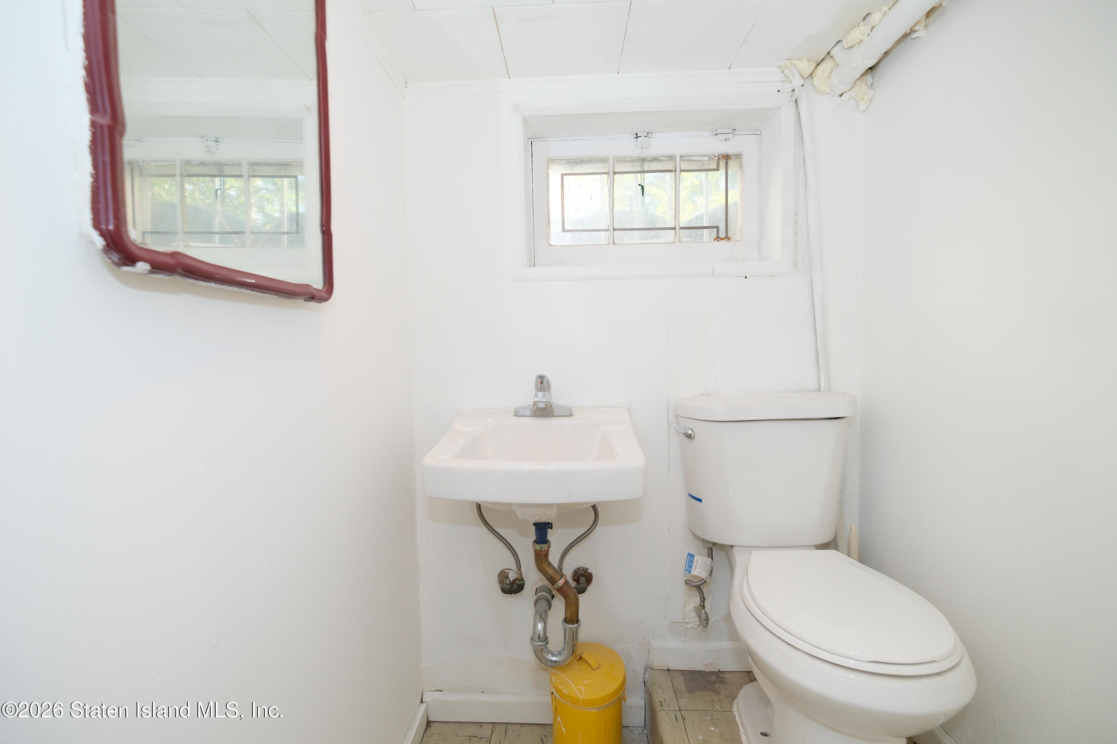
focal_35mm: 15
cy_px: 372
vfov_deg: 77.3
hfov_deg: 100.4
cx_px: 558
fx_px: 465
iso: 500
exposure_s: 1/100
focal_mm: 10
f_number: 4
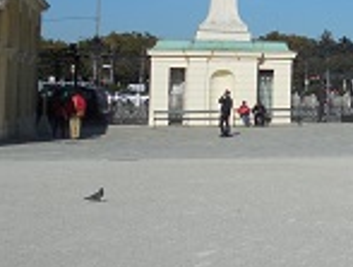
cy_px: 7
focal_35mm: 95
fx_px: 971
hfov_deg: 18.9
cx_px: 475
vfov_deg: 15.4
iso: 125
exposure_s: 1/640
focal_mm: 6.3
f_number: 7.4
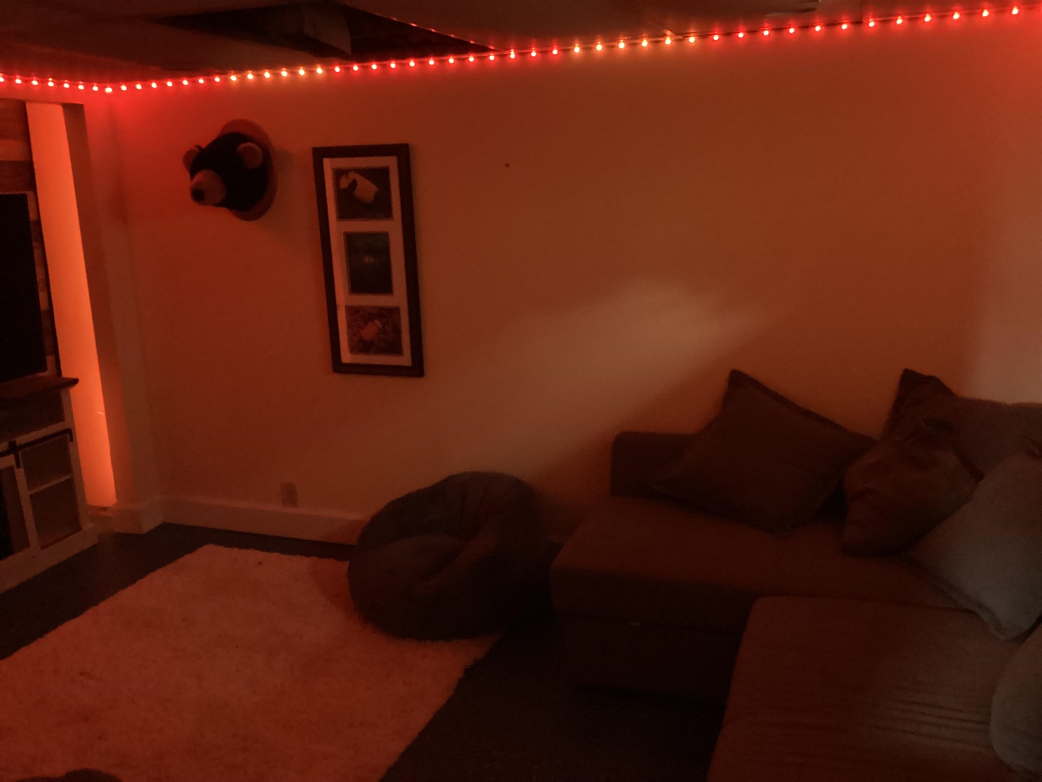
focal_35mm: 31
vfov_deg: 45.4
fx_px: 933
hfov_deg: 58.4
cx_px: 521
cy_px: 391
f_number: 2.4
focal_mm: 3.3
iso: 800
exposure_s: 1/17
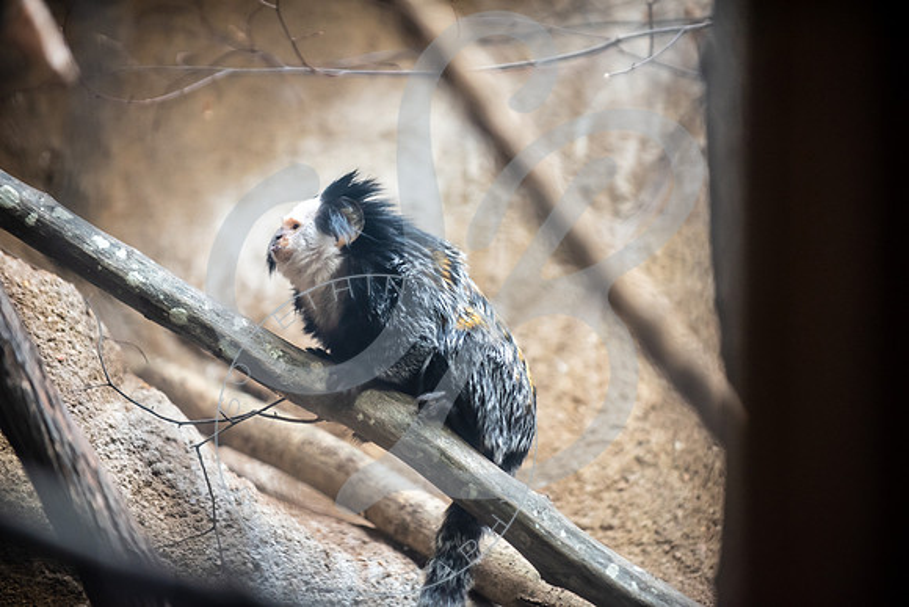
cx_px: 454
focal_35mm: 200
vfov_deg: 6.9
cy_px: 304
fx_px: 5051
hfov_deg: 10.3
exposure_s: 1/160
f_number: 2.8
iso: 1000
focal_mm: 200
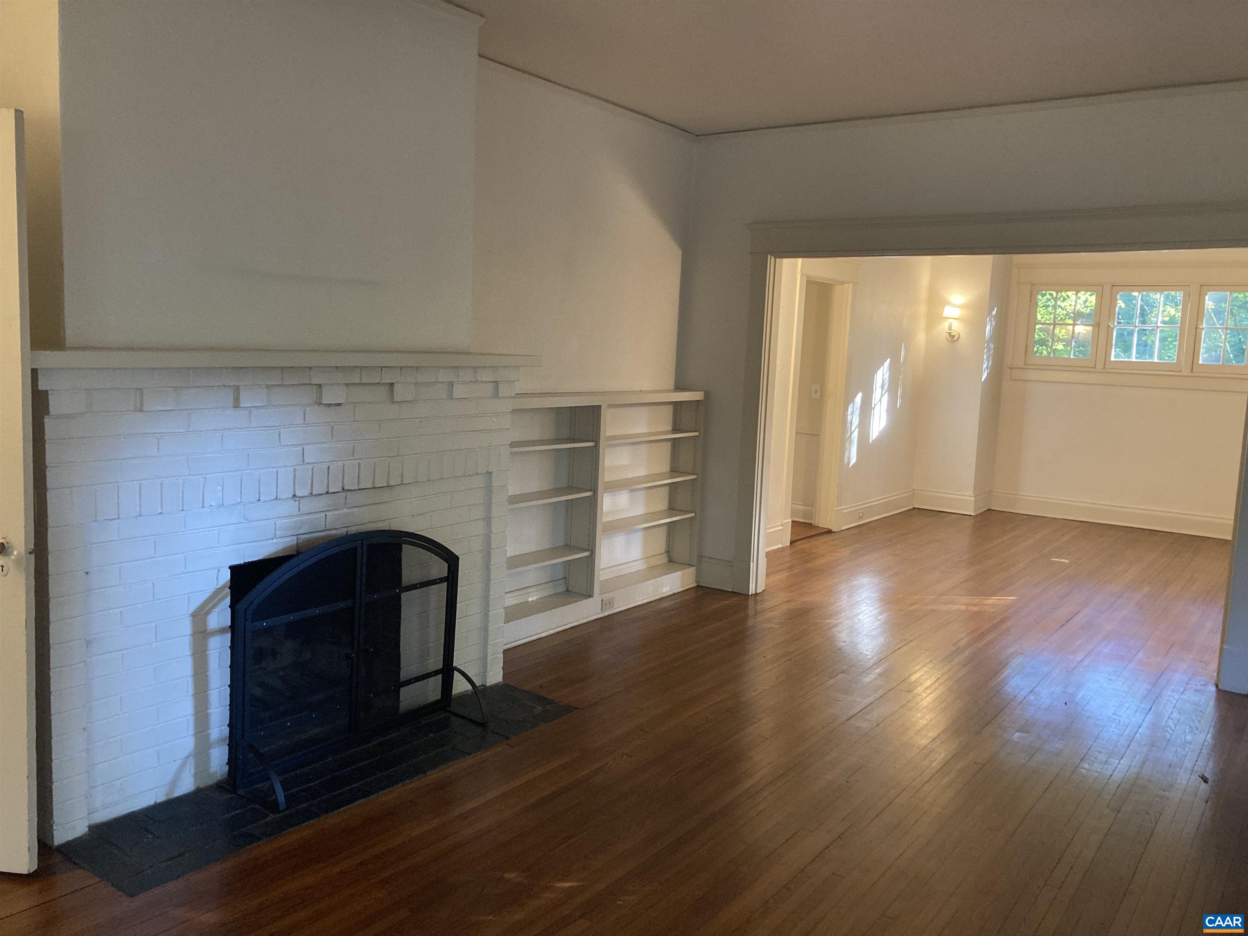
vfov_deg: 49.7
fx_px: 1009
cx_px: 624
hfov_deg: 63.4
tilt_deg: -7.4
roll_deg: -2.3
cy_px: 468
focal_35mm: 28
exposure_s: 1/60
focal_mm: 3.99
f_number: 1.8
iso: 320
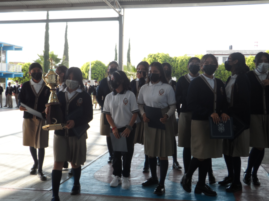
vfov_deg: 35.1
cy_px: 100
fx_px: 319
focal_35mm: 41
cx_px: 134
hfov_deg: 45.8
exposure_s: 1/180
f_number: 3.7
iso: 80
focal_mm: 6.8
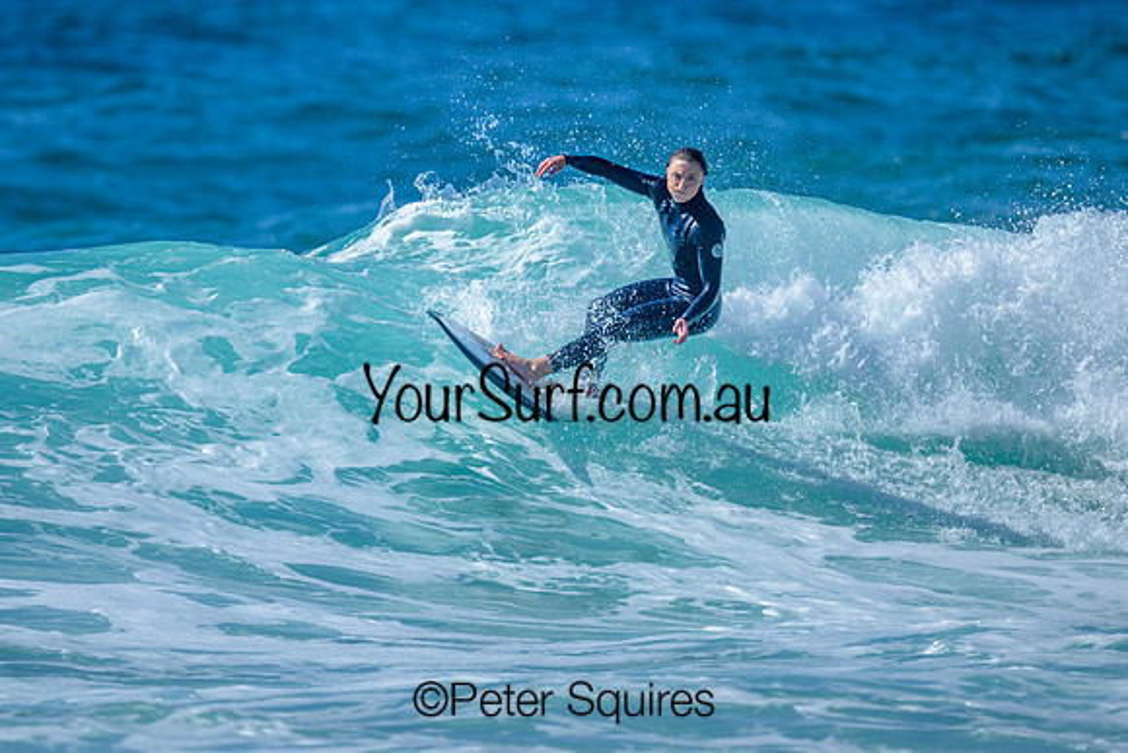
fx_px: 34469
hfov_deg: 1.9
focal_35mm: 1100
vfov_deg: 1.3
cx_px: 516
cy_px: 257
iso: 220
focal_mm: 800
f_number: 6.3
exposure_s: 1/2500
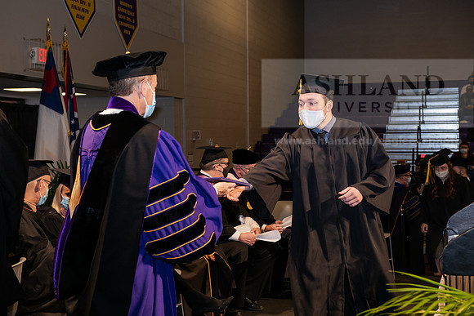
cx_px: 237
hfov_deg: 34.5
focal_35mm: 58
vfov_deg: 23.4
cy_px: 158
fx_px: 764
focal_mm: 58
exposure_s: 1/200
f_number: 6.3
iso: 1600
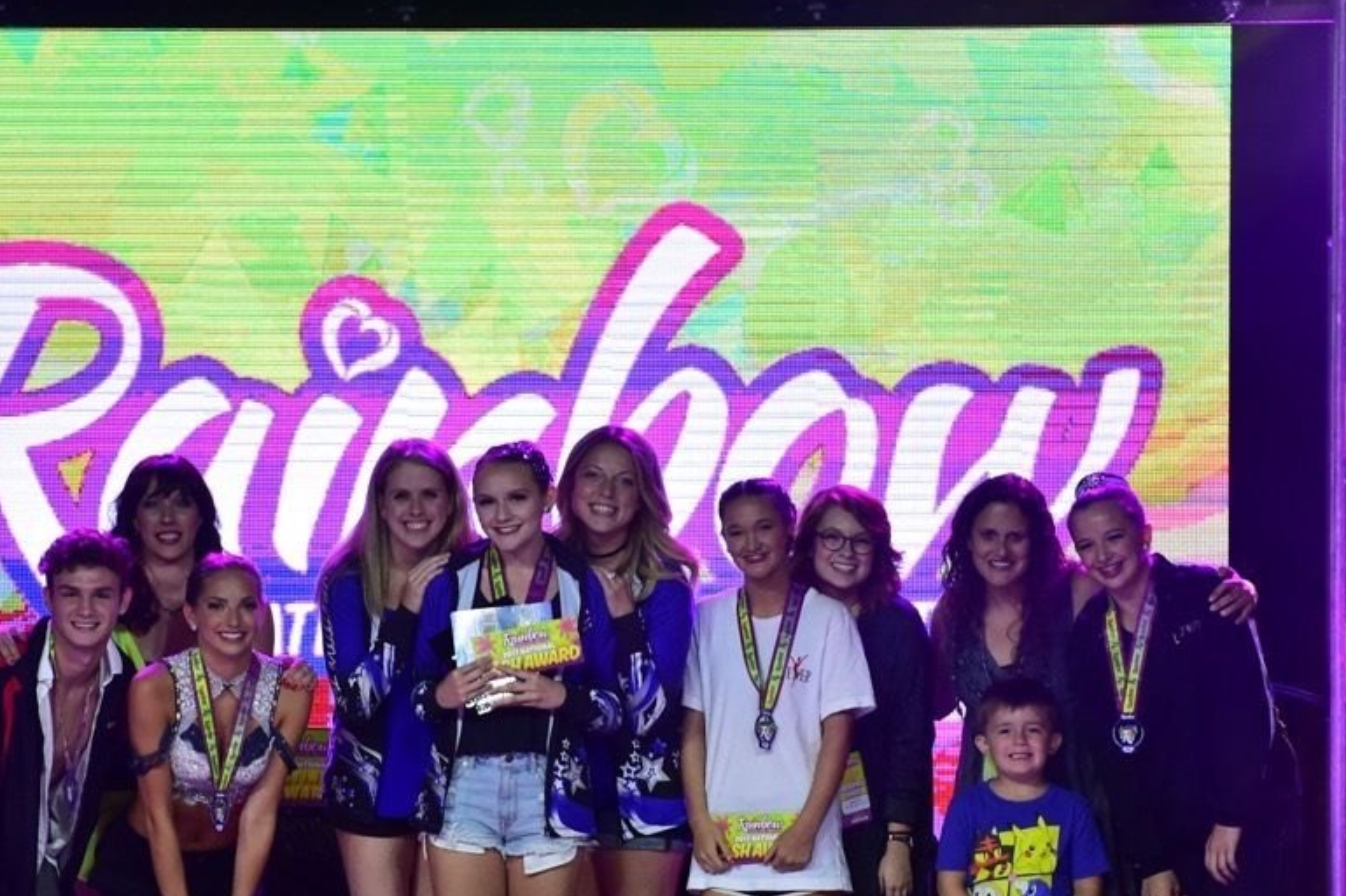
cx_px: 560
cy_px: 530
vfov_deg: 4.1
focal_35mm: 333
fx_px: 12445
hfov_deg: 6.2
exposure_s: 1/800
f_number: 2.8
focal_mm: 200
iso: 4000
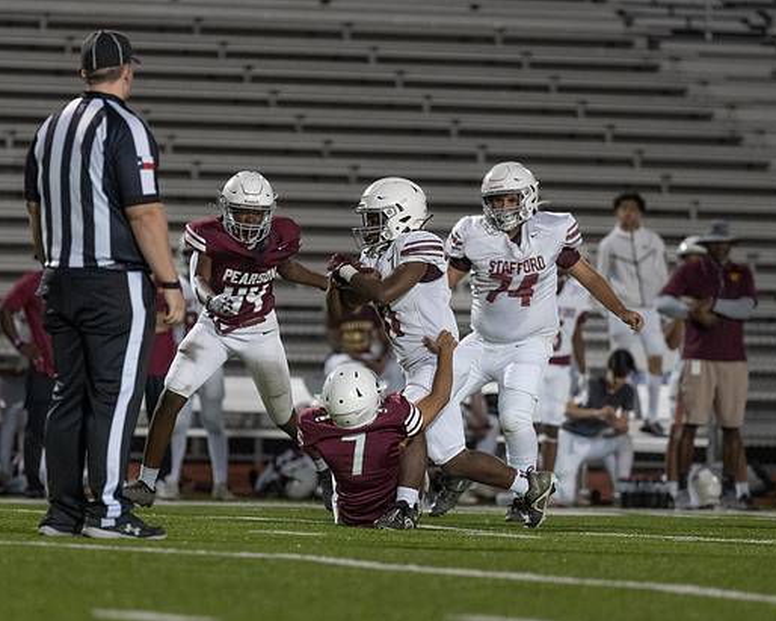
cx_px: 375
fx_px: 9185
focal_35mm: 400
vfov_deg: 3.9
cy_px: 292
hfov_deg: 4.8
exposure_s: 1/1000
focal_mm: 200
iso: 1600
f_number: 2.8
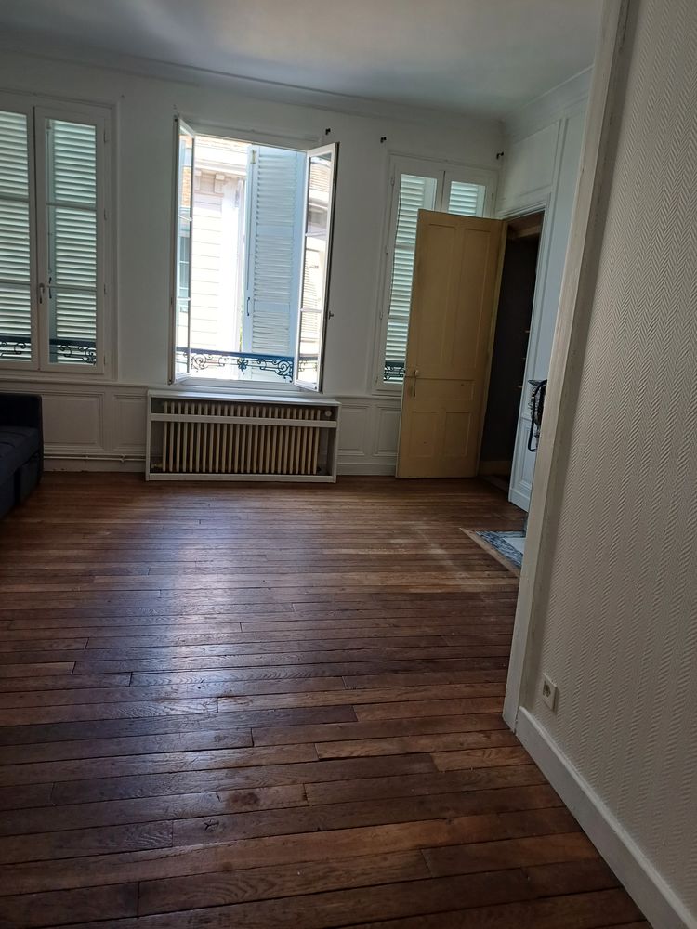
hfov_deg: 54.9
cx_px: 348
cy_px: 464
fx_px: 671
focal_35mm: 25
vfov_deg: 69.4
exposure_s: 1/50
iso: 125
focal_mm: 4.65
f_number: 1.8
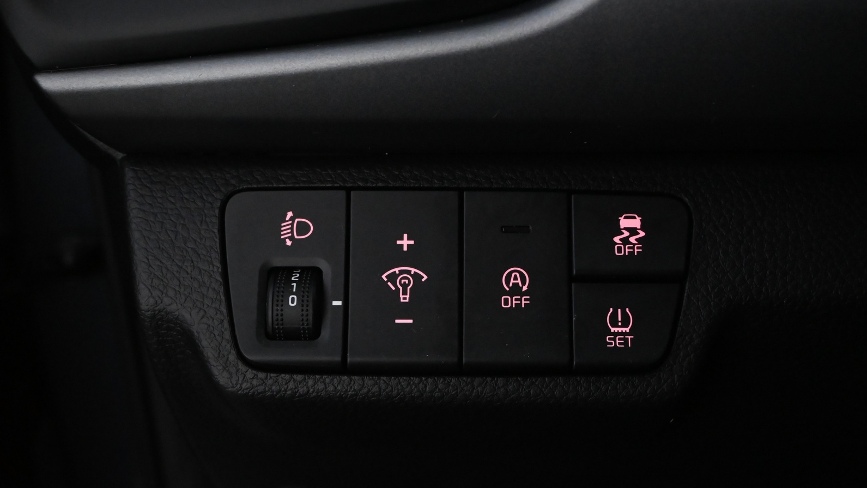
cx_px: 440
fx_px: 1122
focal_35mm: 49
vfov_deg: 24.5
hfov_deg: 42.3
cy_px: 278
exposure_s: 1/80
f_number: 5.6
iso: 6400
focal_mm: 30.5
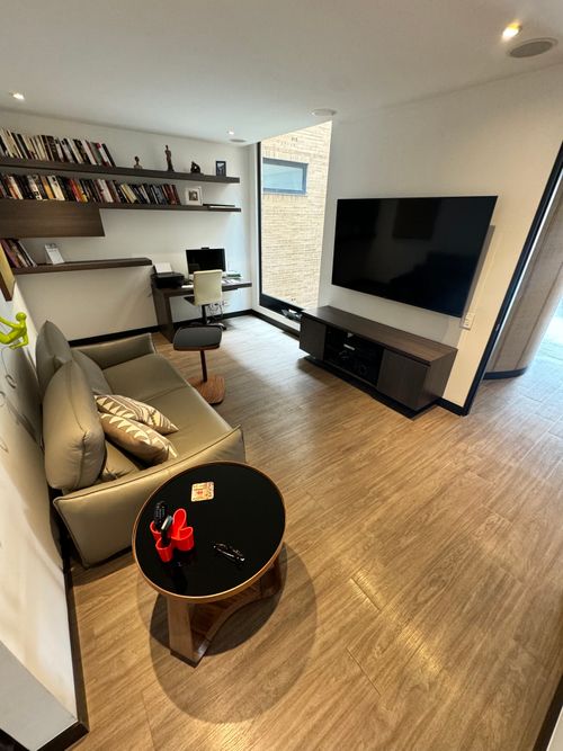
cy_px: 376
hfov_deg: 85.7
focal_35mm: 14
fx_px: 304
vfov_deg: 102.1
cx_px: 282
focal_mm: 2.22
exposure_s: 1/60
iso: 320
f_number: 2.2
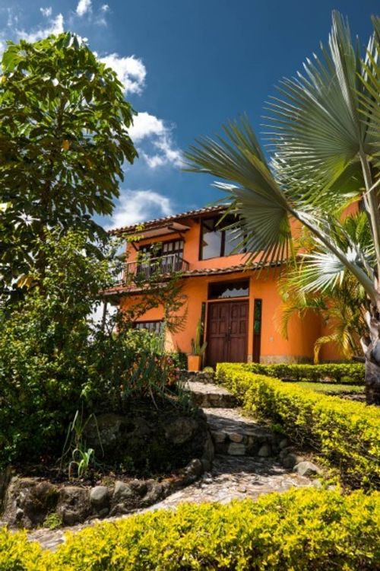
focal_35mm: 24
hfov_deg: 53.1
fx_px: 380
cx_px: 190
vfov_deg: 73.7
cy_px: 286
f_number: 5
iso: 100
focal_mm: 16
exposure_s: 1/400
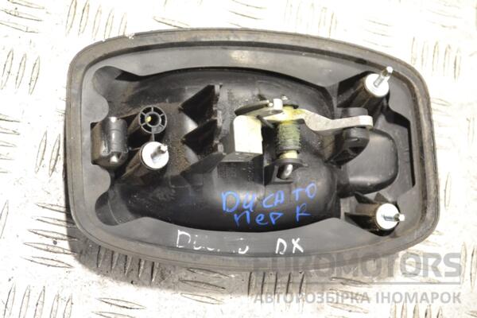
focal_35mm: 82
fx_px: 1093
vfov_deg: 16.6
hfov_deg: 24.6
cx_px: 238
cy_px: 159
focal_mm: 55
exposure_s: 1/200
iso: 3200
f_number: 7.1
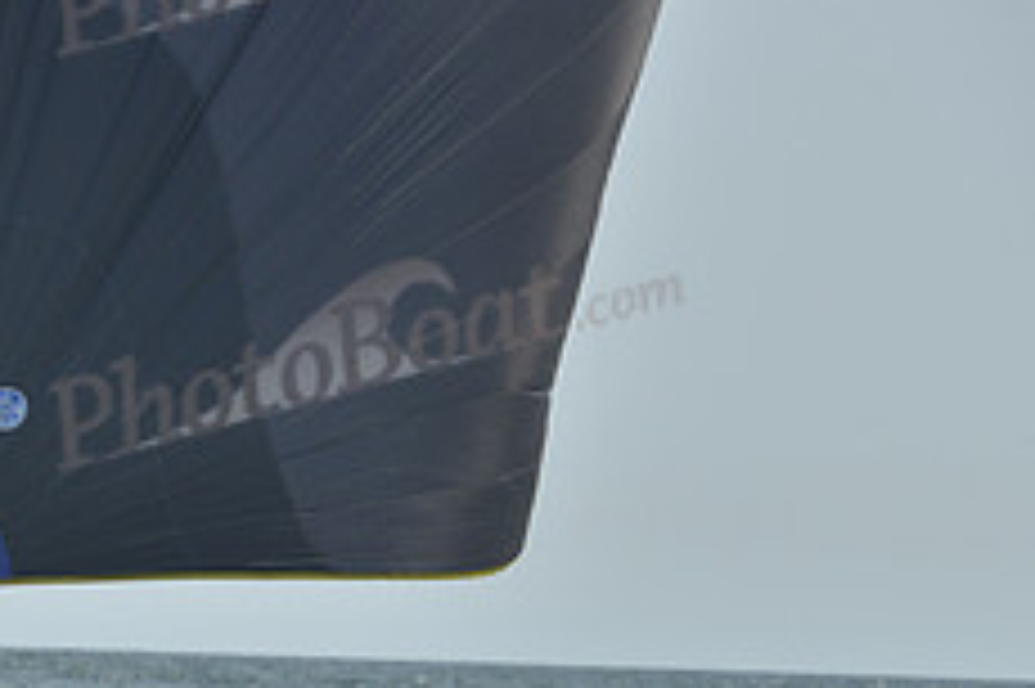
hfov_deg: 4.1
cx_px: -180
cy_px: 650
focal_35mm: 505
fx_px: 14508
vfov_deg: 2.7
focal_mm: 200
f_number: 7.1
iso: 280
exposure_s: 1/1000
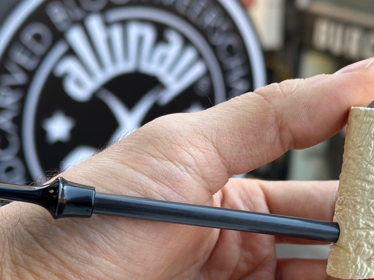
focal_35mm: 81
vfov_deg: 18.1
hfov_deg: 24.1
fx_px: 875
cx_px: 215
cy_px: 197
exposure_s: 1/256
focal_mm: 6.86
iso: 64
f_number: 1.78
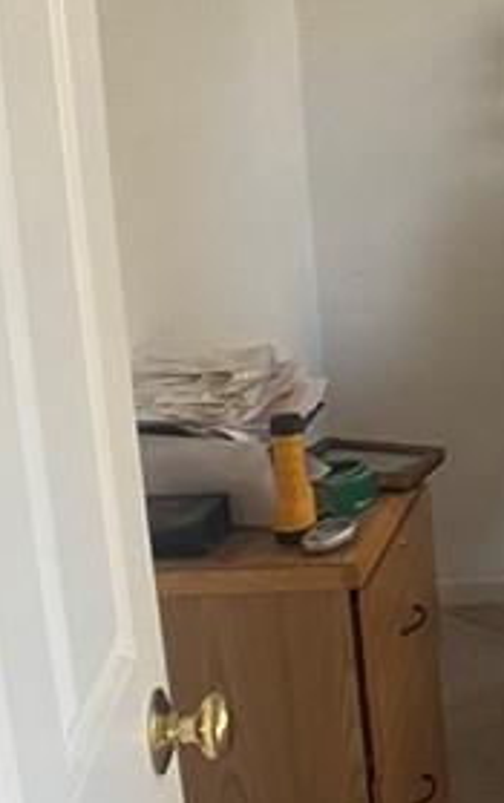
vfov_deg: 20.5
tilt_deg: -12.2
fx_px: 2214
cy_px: 314
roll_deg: +0.3
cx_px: 985
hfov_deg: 11.7
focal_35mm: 101
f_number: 1.8
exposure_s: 1/60
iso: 250
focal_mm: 4.25
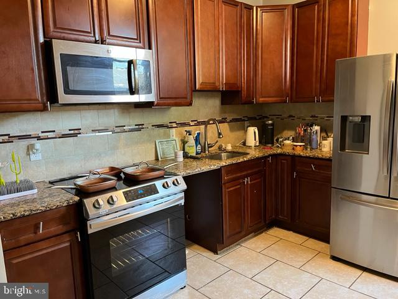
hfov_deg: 67.3
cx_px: 199
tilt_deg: -9.4
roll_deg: +2.9
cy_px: 150
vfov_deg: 53.1
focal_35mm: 26
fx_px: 299
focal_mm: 5.1
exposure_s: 1/60
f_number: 1.6
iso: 400
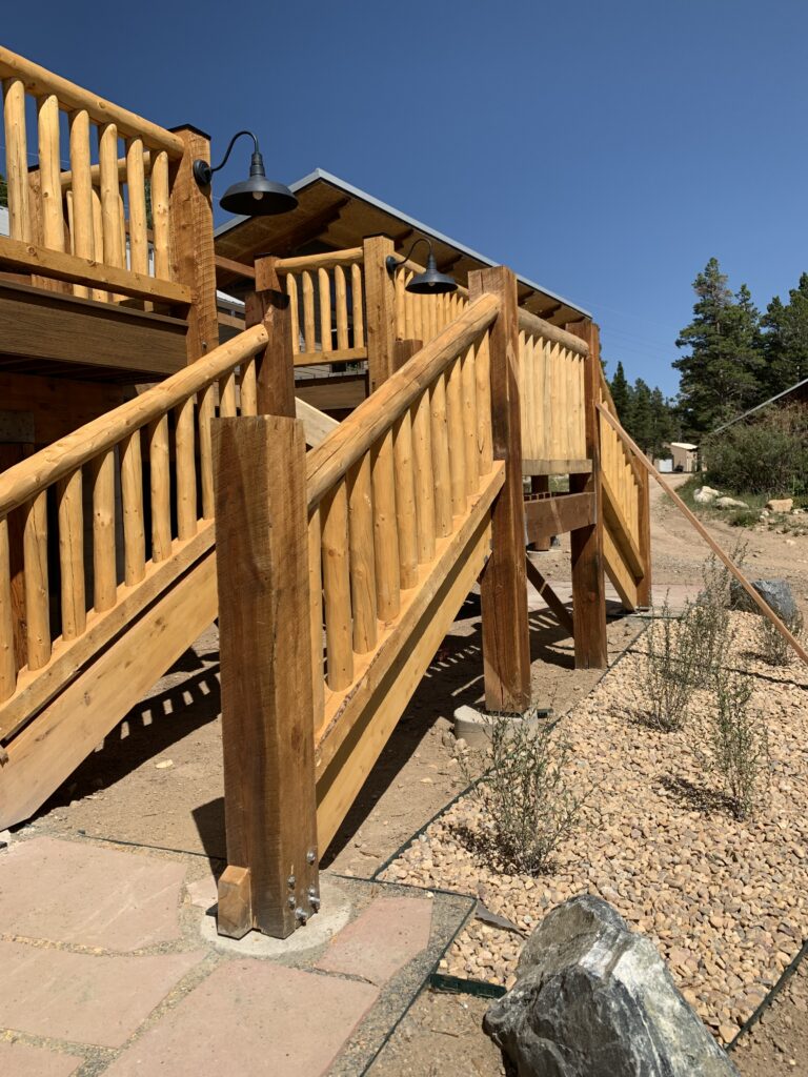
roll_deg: +2.1
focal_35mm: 26
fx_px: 809
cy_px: 538
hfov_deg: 53.1
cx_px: 404
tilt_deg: -1.0
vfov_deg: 67.3
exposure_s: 1/2915
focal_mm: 4.25
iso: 25
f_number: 1.8
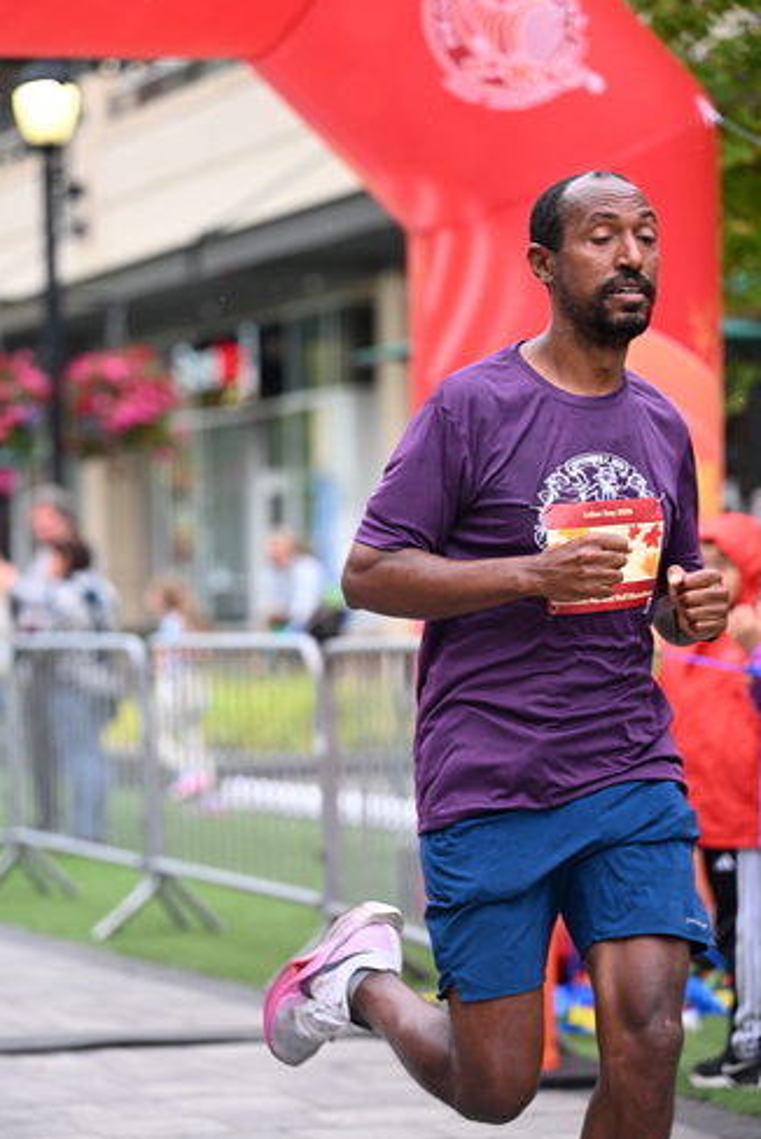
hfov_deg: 11.1
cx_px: 349
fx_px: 3926
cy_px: 579
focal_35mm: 124
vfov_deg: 16.5
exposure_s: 1/1250
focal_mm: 110
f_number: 2.8
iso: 1250
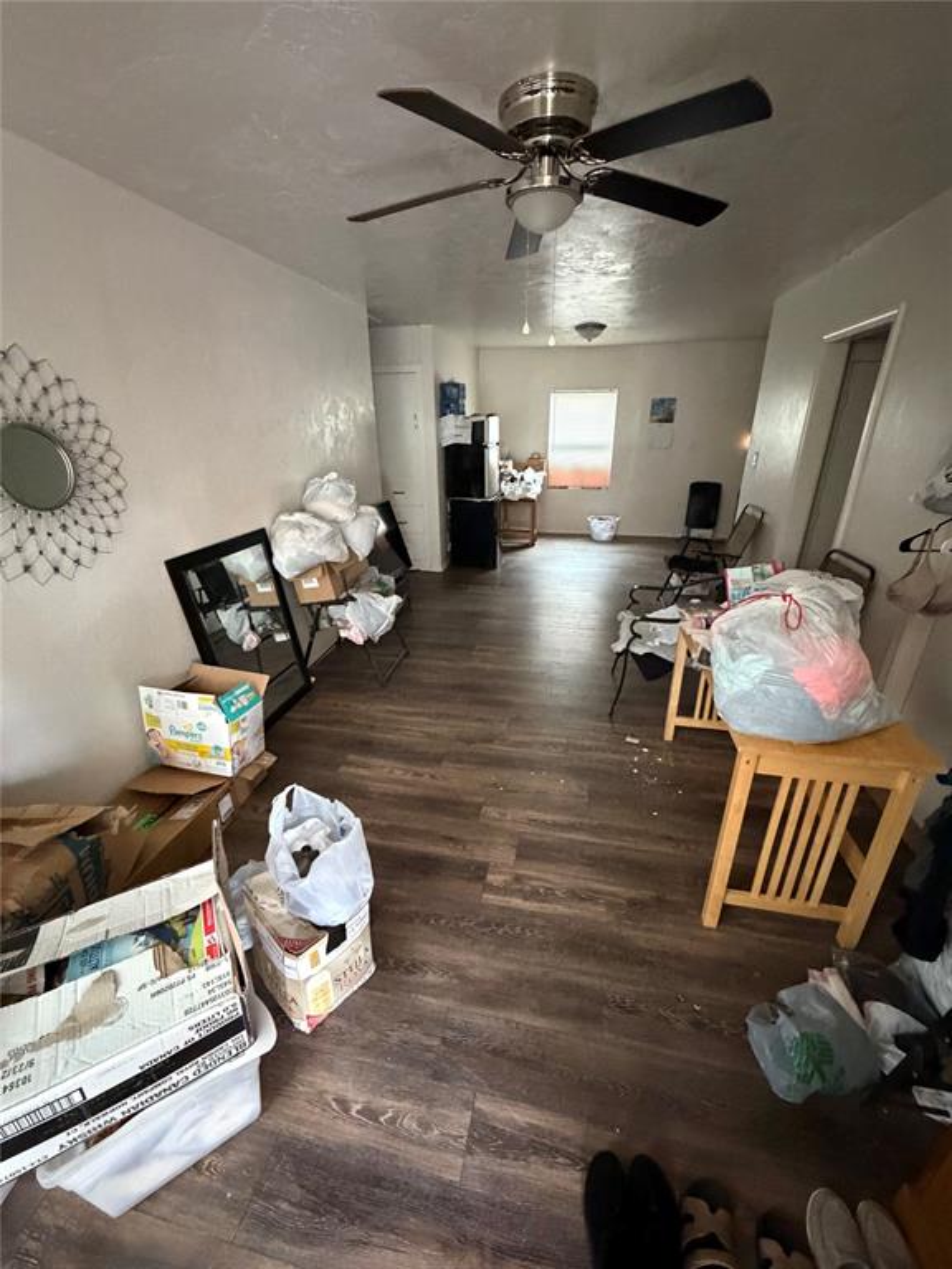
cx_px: 476
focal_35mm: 14
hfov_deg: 85.7
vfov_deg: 102.1
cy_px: 634
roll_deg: +0.3
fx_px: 513
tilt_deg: -22.7
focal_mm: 2.22
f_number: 2.2
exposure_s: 1/50
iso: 1250
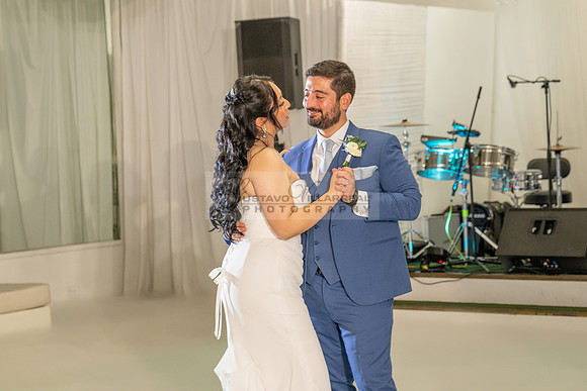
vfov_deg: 15.5
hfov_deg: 23.0
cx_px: 253
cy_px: 175
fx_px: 1439
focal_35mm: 88
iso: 640
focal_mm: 70
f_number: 4
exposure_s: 1/125
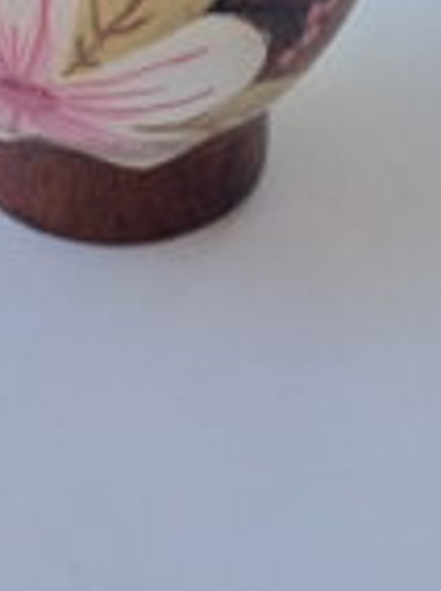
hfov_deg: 15.6
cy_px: -493
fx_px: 1602
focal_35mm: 94
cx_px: 75
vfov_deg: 17.0
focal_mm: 4.6
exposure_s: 1/50
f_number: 1.8
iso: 25
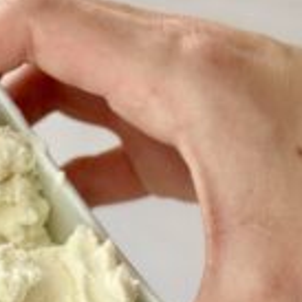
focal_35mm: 155
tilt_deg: -75.0
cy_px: 511
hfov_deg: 11.1
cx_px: -56
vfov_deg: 10.7
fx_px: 1530
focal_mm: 6.86
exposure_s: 1/171
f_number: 1.78
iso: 100
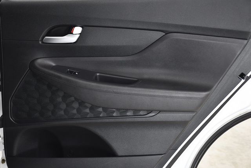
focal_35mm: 63
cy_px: 84
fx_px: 439
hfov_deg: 31.9
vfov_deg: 21.6
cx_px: 126
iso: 1250
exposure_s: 1/160
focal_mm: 42
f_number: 4.5
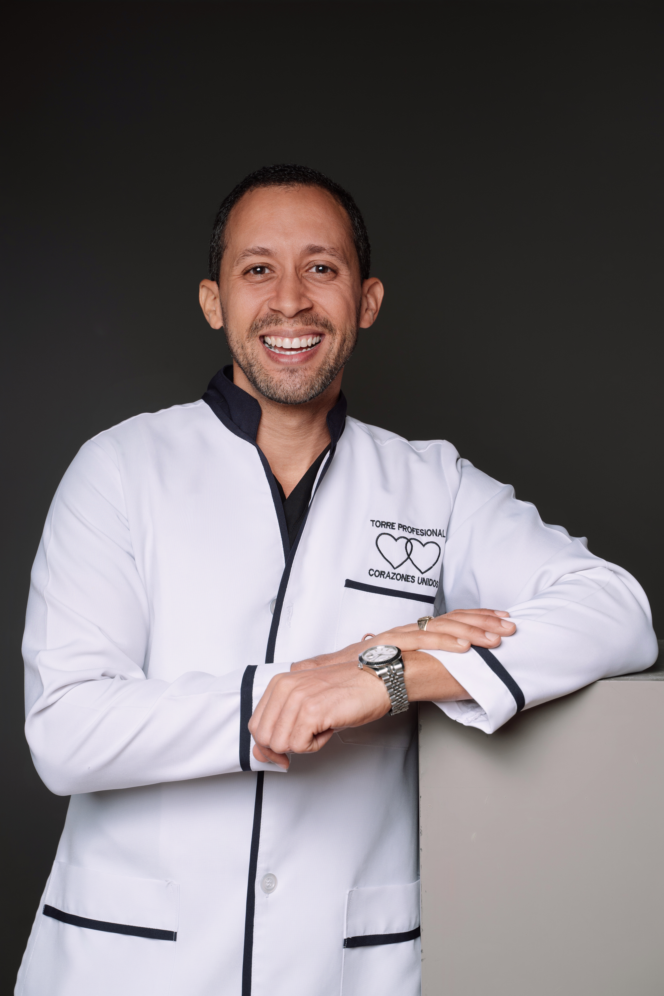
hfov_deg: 19.5
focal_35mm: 70
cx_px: 332
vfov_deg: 28.8
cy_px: 498
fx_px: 1937
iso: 125
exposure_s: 1/100
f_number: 7.1
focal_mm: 70
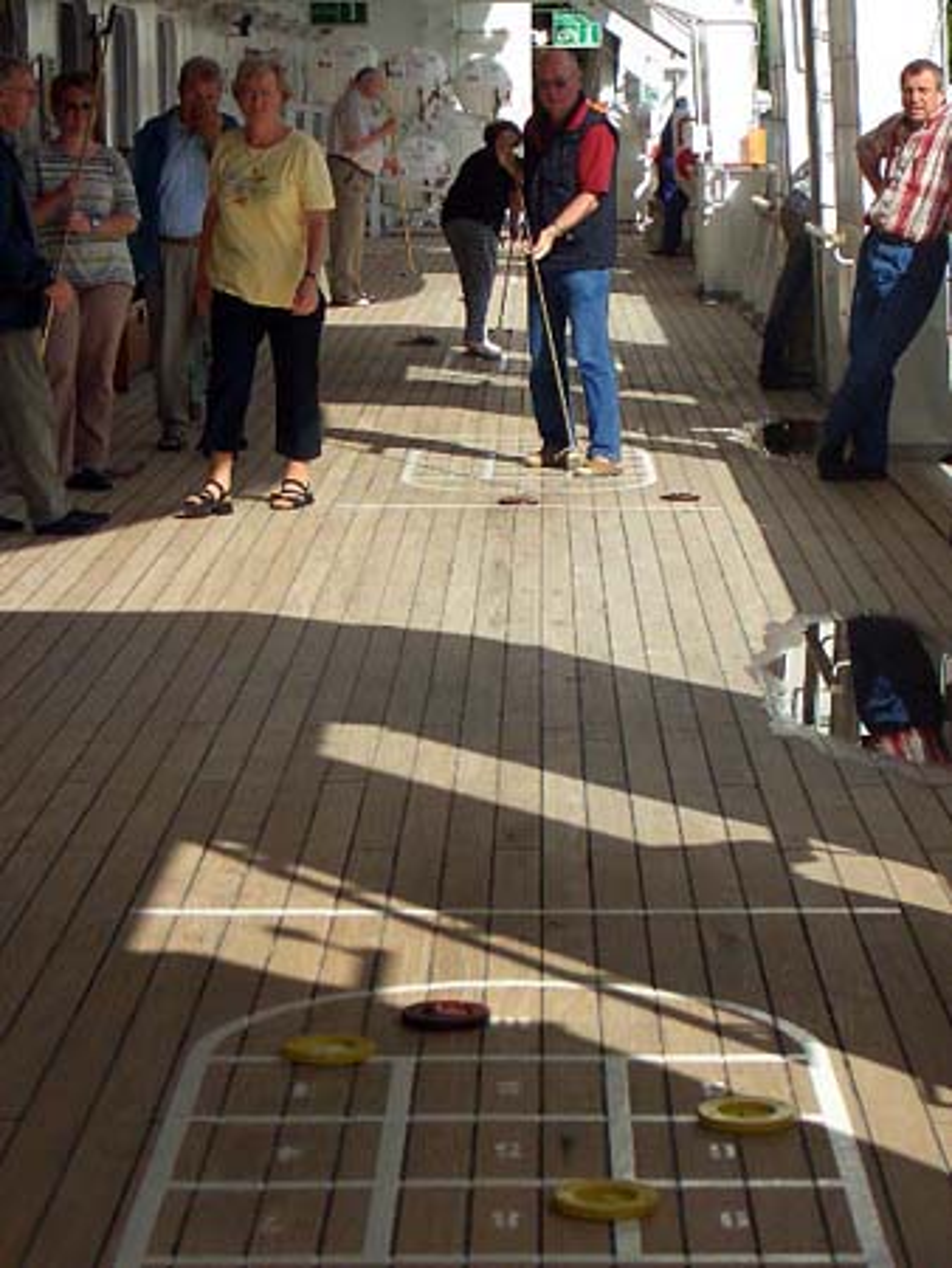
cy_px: 634
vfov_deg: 18.7
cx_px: 476
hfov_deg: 14.1
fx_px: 3847
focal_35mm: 105
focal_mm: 17.4
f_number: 7.7
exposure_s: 1/400
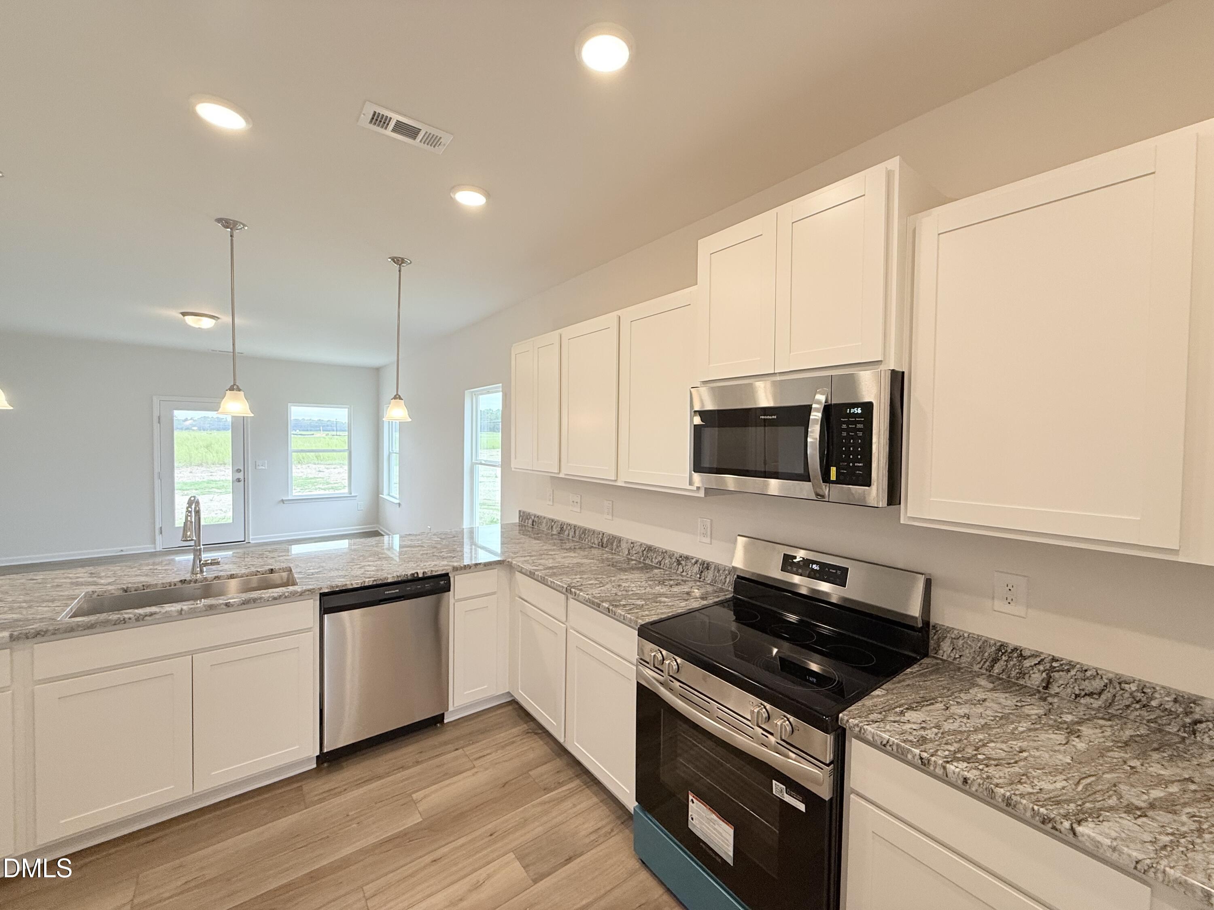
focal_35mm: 14
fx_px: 491
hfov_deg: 102.1
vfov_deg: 85.7
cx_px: 607
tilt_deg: -1.8
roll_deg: -0.8
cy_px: 455
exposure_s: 1/120
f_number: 2.2
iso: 100
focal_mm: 2.22
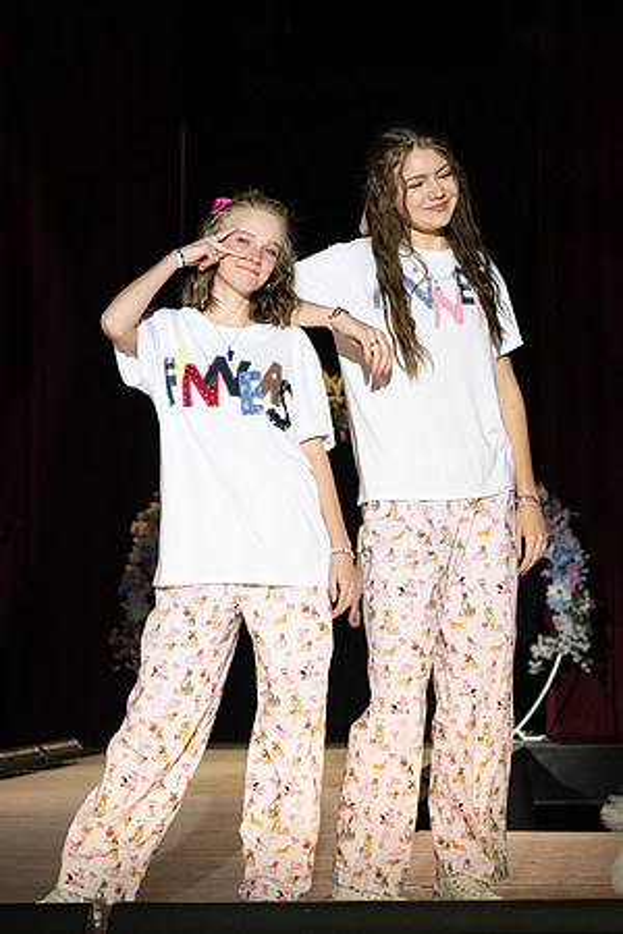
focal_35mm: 129
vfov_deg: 15.9
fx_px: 3352
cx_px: 418
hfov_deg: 10.6
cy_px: 490
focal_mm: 82
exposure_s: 1/400
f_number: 5.6
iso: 1250
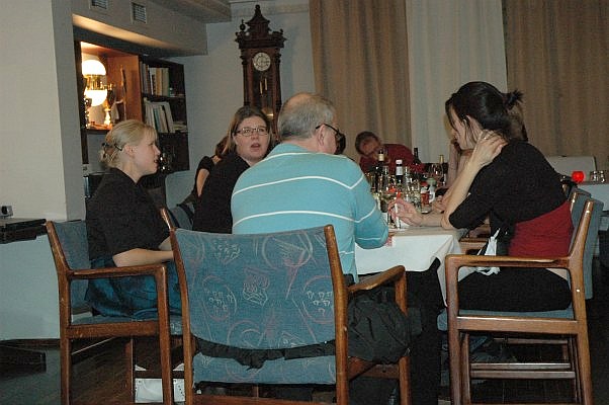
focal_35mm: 60
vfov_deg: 22.6
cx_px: 304
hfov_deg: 33.4
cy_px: 202
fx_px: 1014
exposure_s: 1/60
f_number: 5
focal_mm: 40
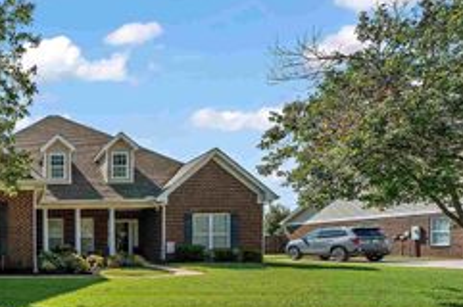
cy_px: 252
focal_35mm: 27
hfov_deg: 53.6
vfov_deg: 45.0
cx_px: 4
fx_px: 347
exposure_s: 1/100
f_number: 9
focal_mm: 13
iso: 100
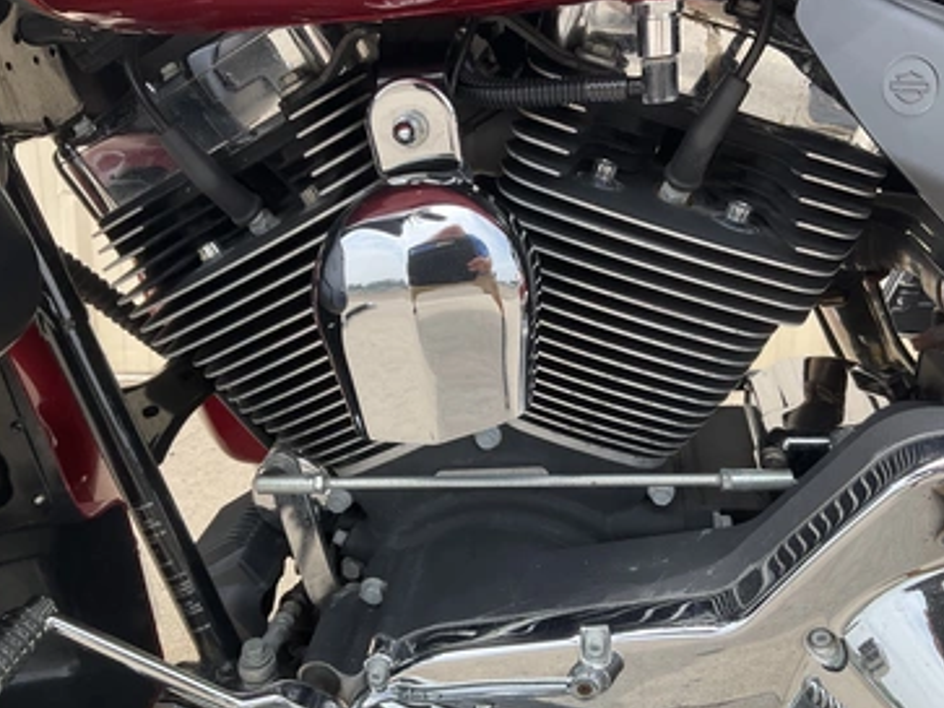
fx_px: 872
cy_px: 349
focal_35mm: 32
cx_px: 507
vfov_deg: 44.1
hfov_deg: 56.8
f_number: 1.8
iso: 25
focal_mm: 3
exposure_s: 1/442
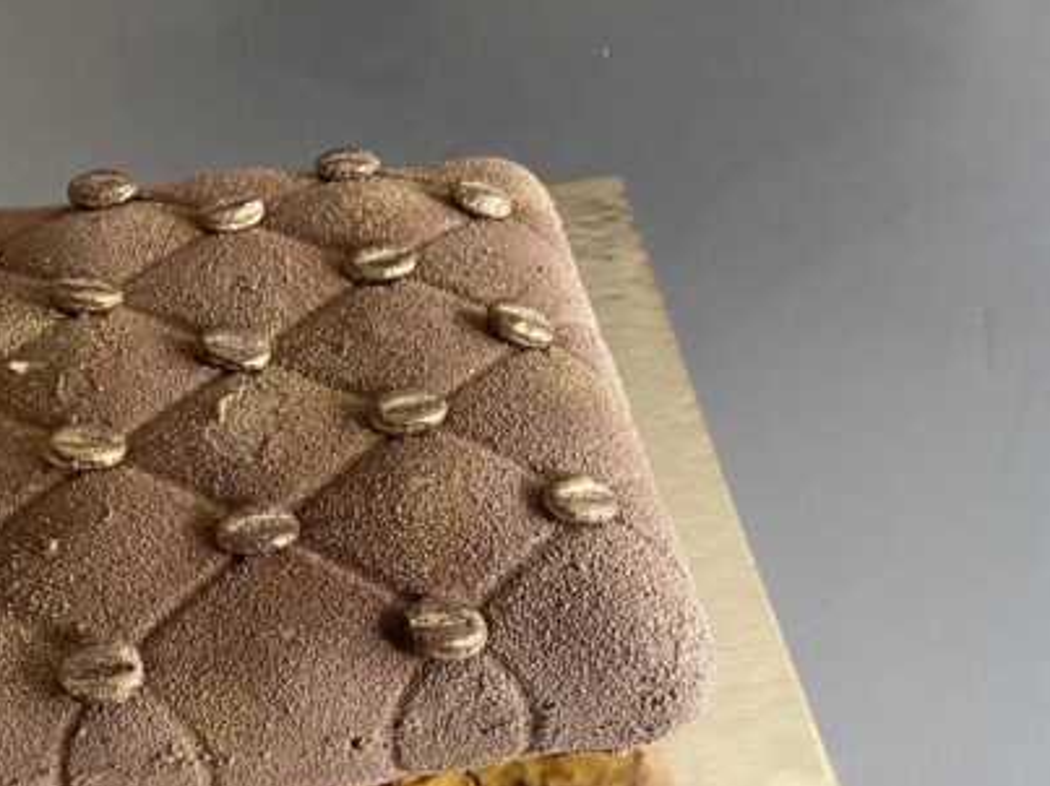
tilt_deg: -52.8
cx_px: 356
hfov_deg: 43.3
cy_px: 500
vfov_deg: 33.4
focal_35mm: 43
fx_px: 1304
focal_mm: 4.25
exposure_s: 1/60
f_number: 1.8
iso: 400
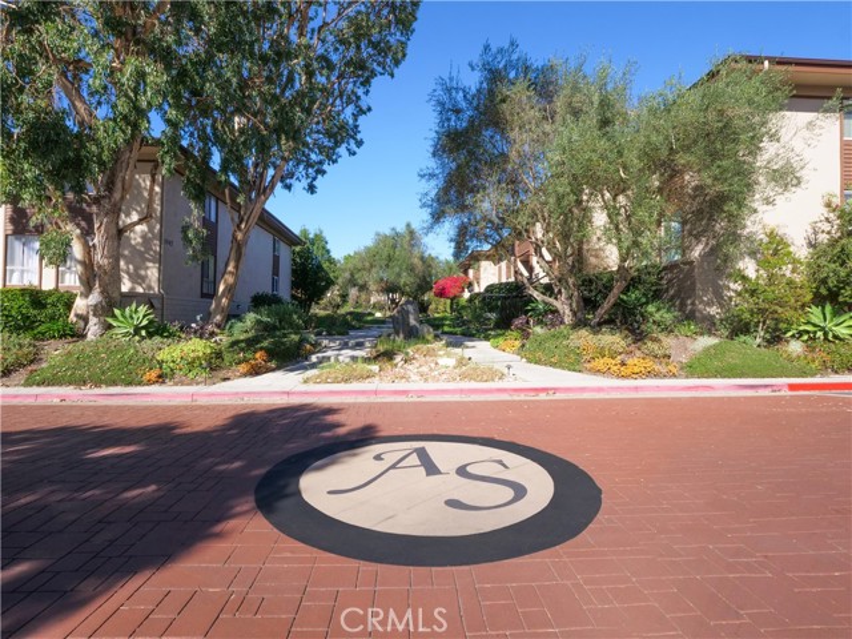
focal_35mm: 16
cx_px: 426
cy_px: 320
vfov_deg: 78.1
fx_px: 394
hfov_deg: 94.5
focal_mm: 8
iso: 250
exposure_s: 1/100
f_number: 14
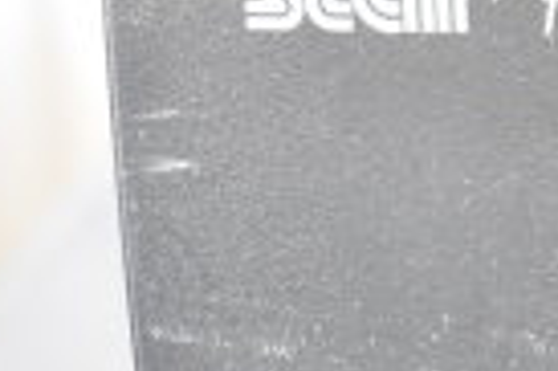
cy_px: 230
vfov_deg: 7.1
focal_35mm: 194
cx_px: 1120
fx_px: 3007
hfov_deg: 9.8
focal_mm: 29
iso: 3600
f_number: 4.2
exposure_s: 1/50
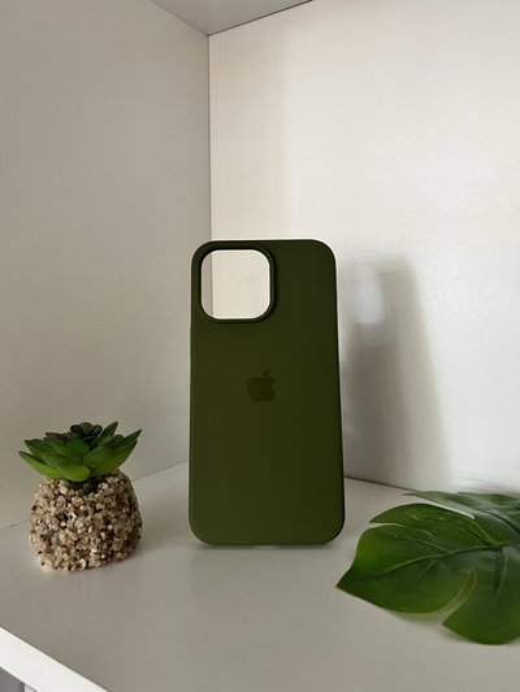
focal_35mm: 26
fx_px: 521
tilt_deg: -6.0
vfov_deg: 67.3
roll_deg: +1.6
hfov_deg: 53.1
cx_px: 260
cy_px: 346
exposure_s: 1/60
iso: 320
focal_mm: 5.7
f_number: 1.5
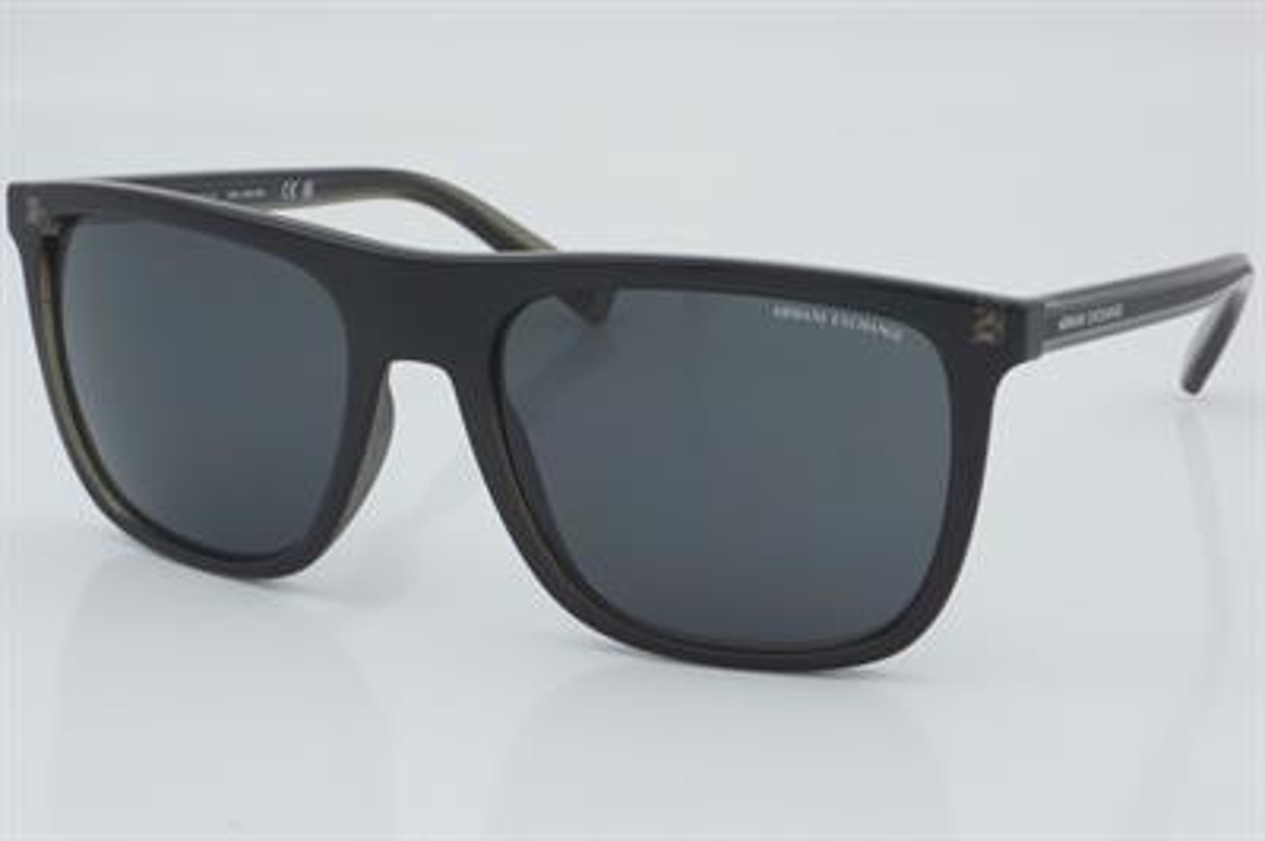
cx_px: 632
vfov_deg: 16.5
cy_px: 420
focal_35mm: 82
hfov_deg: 24.6
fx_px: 2897
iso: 100
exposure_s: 1/4
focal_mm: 55
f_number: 32
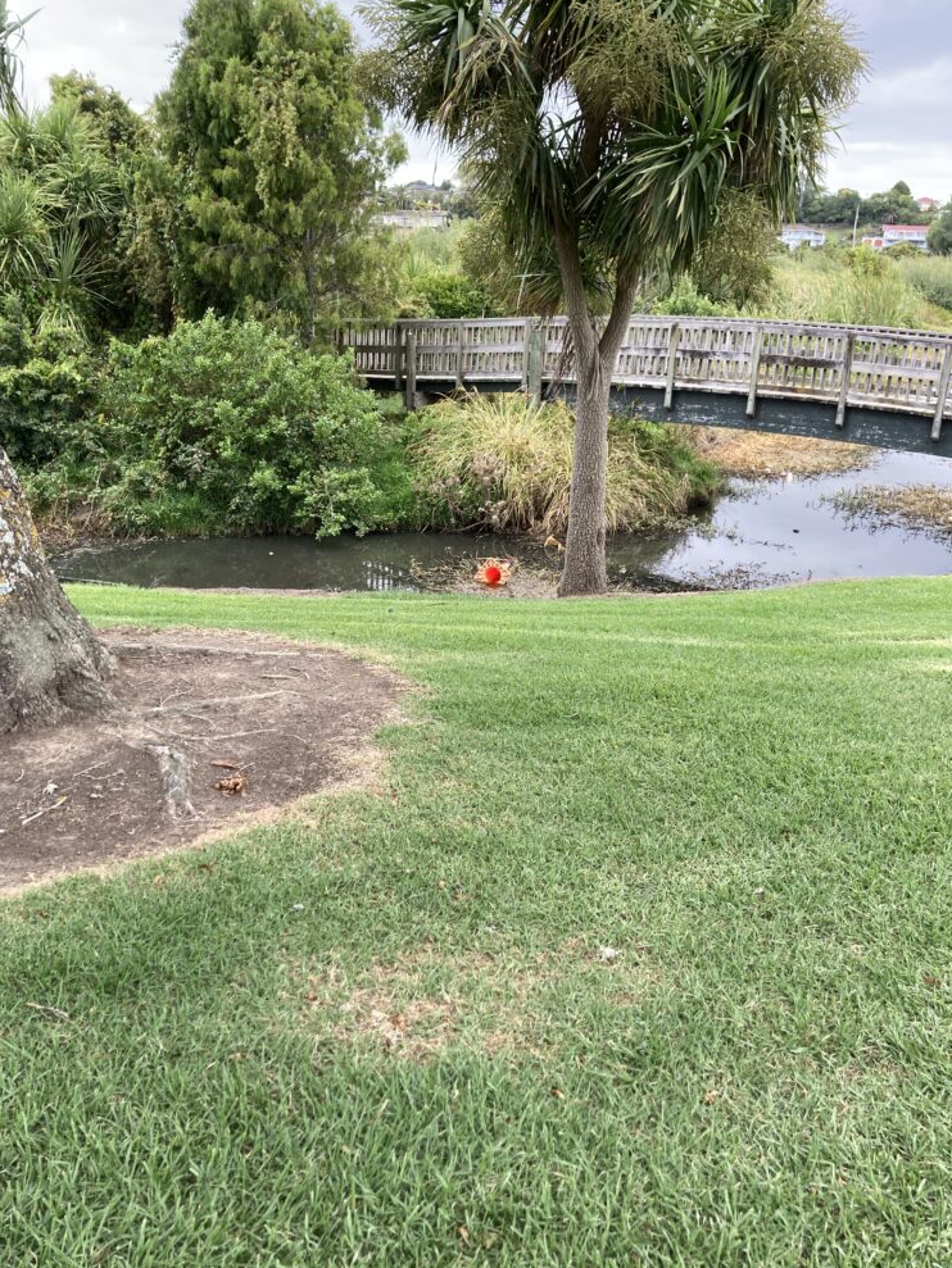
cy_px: 618
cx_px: 463
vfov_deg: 61.6
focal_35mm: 29
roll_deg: -4.9
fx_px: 1063
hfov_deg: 48.2
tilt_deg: -16.3
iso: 20
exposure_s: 1/201
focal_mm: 3.99
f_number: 1.8
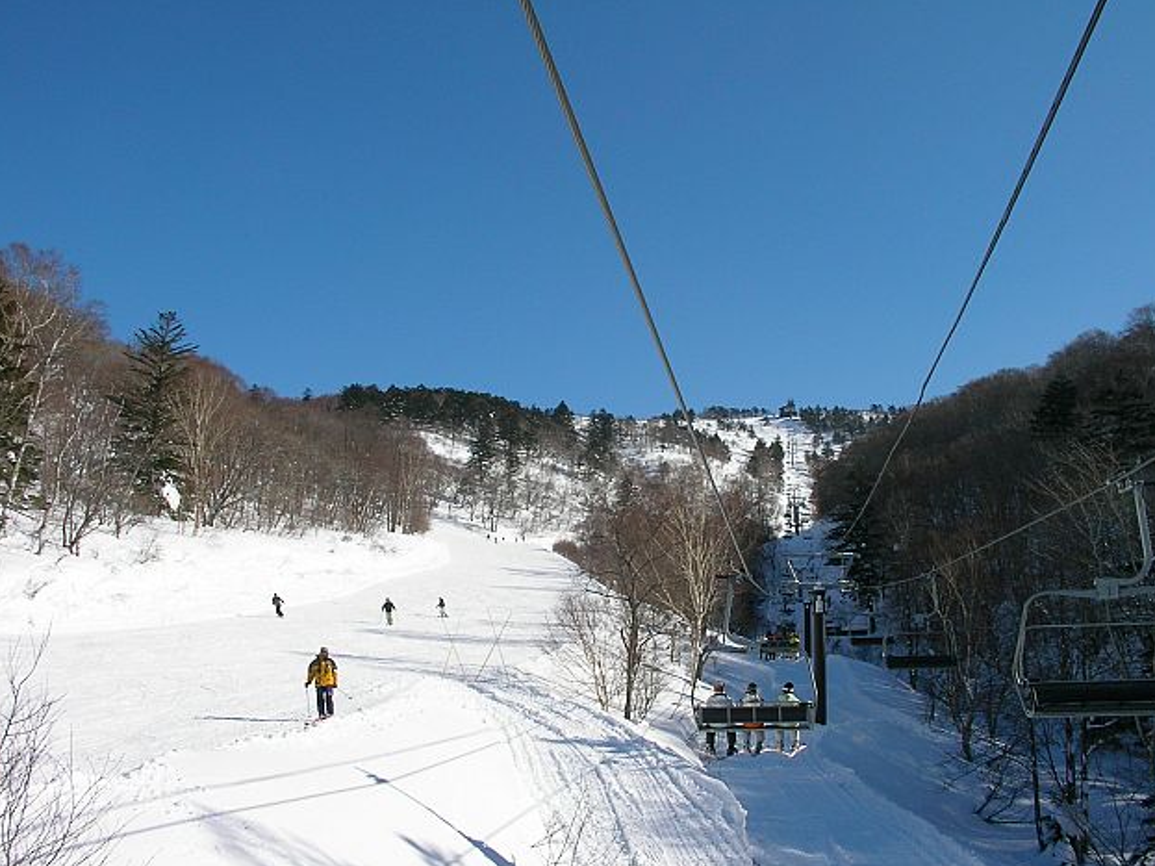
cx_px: 586
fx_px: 1301
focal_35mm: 39
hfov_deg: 47.9
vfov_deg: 36.8
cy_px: 426
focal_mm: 5.8
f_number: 4.5
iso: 50
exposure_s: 1/930
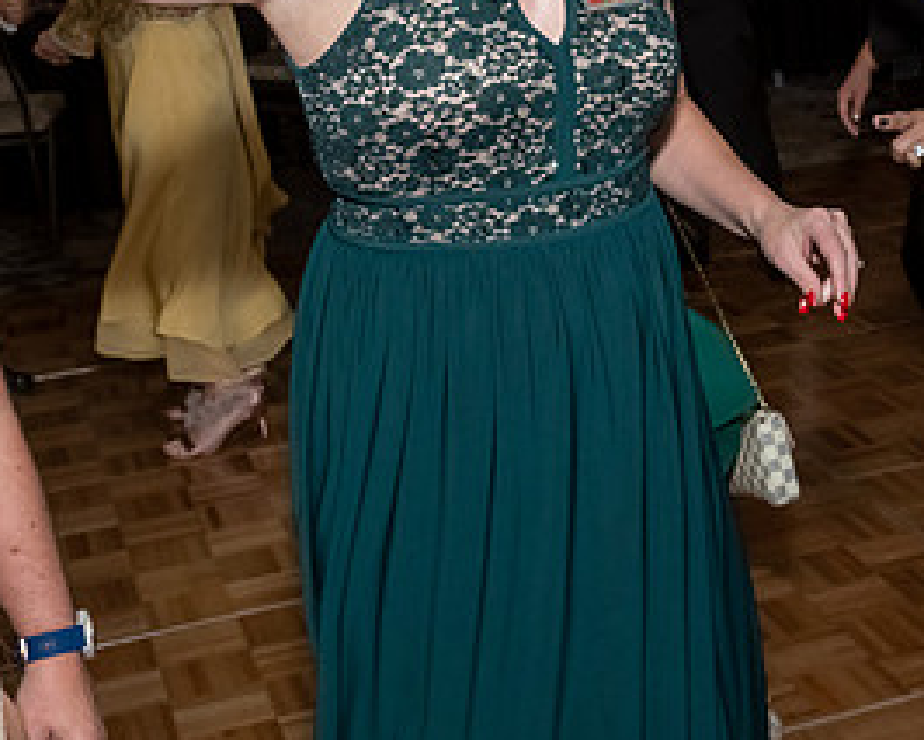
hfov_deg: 25.6
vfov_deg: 20.5
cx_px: 731
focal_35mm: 73
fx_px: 1997
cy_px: 68
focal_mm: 17
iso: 500
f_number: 6.3
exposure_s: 1/250
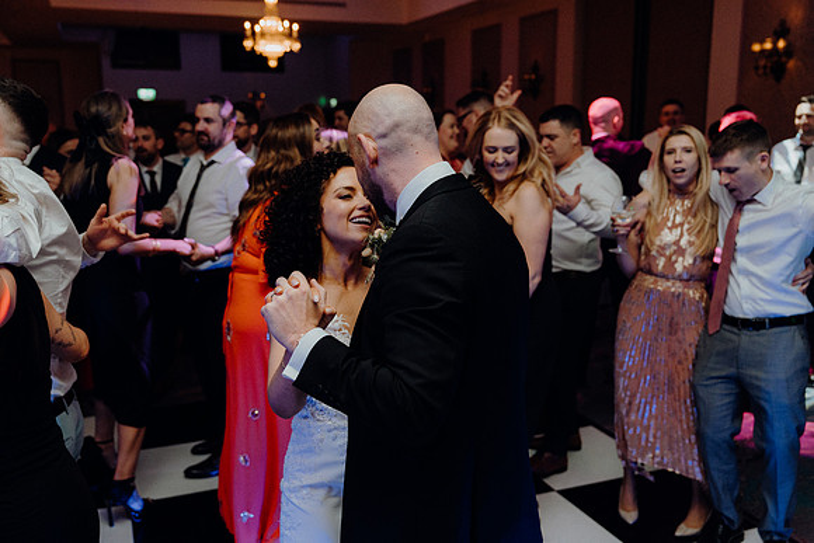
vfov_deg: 38.9
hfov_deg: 55.8
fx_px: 769
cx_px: 407
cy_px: 272
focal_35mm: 34
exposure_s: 1/160
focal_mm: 34
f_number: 3.5
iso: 2500
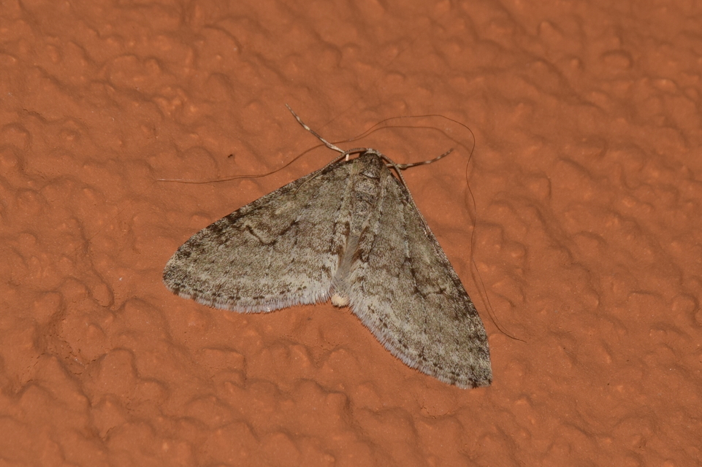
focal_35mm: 210
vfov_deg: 6.5
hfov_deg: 9.8
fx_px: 4093
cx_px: 351
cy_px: 234
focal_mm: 140
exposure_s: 1/200
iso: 100
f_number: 16
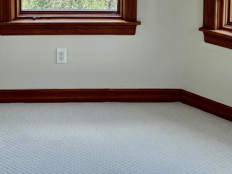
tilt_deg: -7.1
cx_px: 106
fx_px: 429
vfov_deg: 20.9
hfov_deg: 30.3
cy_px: -51
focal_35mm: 64
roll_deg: -0.8
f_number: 1.78
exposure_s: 1/723
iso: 80
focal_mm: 6.76
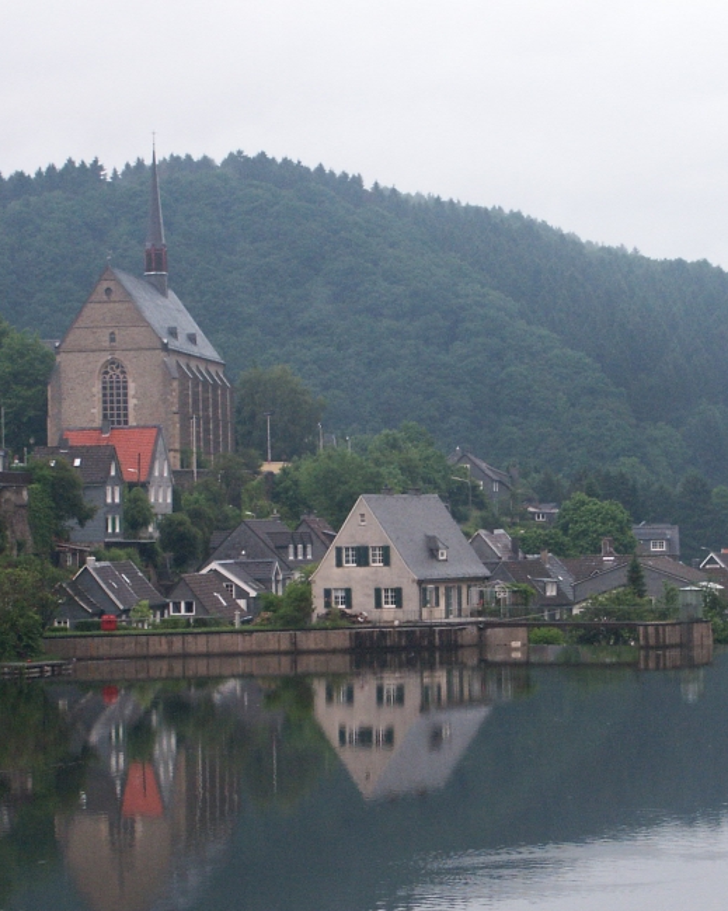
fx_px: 3610
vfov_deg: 14.4
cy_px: 463
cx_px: 365
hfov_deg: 11.5
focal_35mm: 134
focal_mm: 21.67
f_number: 3.5
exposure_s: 1/90
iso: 200
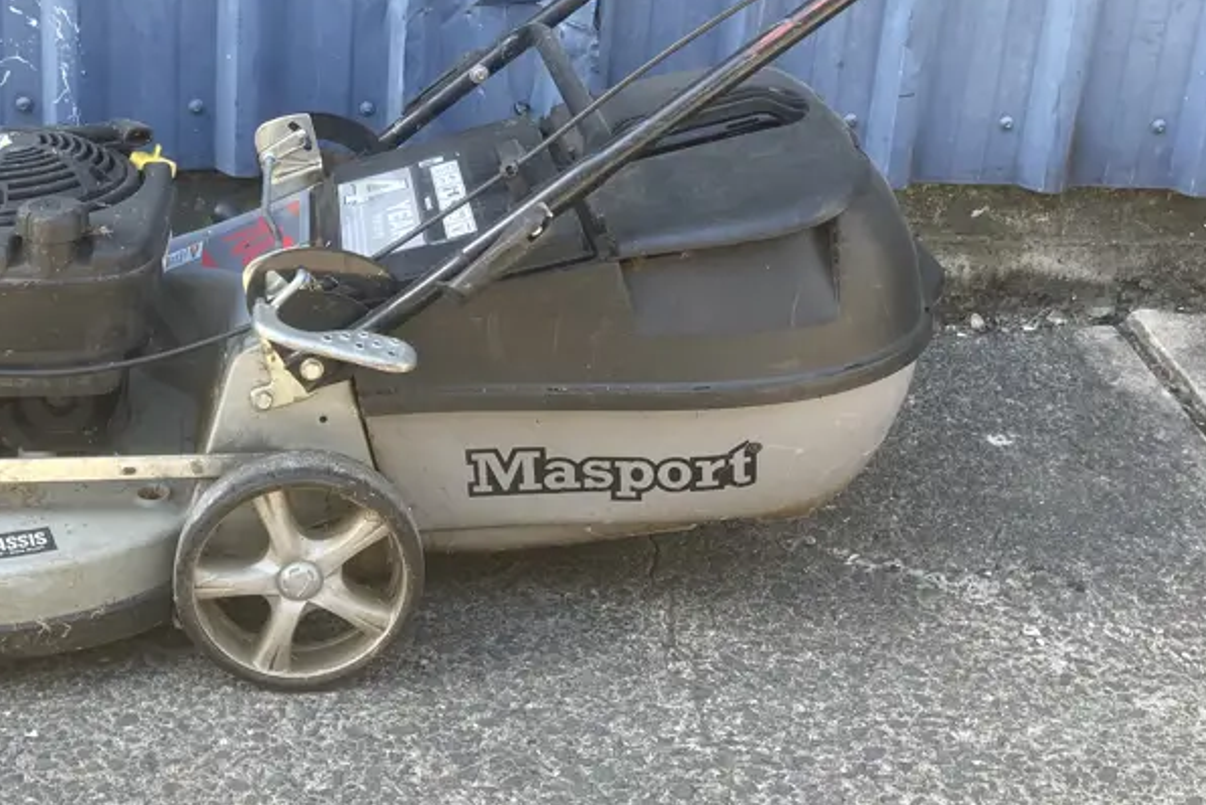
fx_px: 1676
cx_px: 445
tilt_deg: -18.0
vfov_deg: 26.3
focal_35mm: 50
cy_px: 103
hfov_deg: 39.3
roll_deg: -4.3
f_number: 1.8
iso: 32
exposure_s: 1/121
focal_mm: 3.99
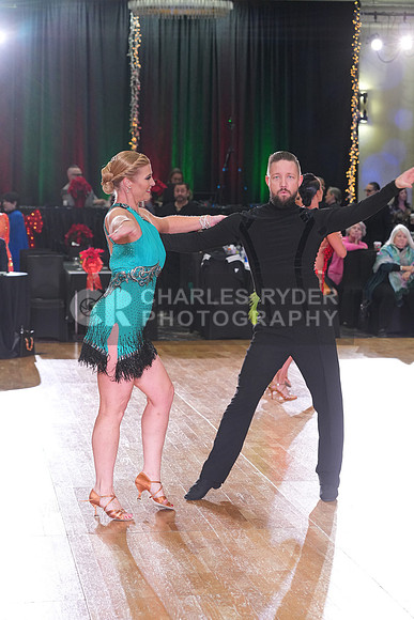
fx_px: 1465
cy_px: 310
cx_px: 207
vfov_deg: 23.9
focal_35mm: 85
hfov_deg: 16.1
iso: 2500
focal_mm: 85
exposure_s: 1/200
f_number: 5
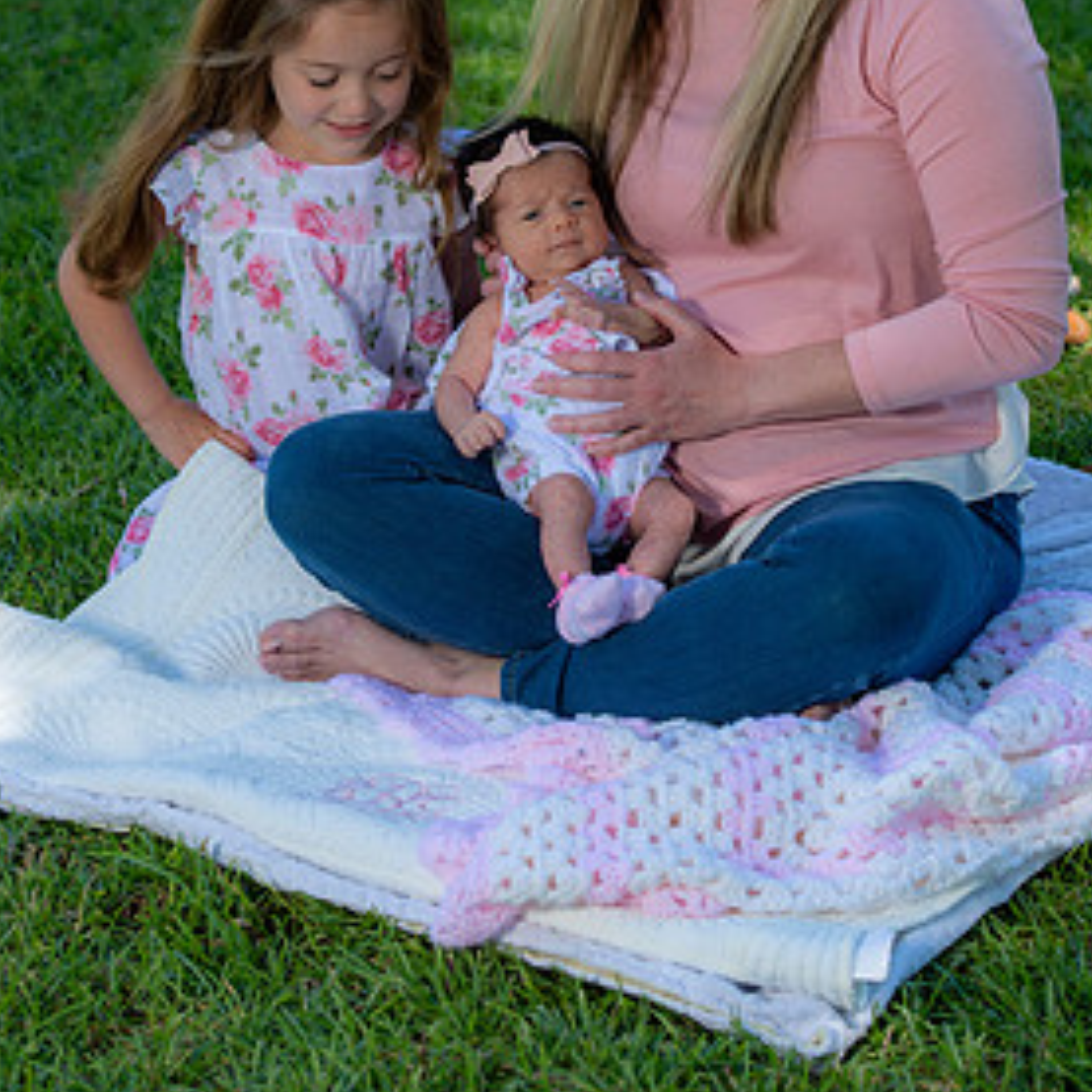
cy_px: 331
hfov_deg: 14.1
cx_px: 581
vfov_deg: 14.0
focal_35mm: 124
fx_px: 4426
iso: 100
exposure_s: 1/160
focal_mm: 90
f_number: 5.6
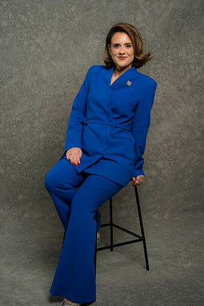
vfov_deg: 36.2
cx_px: 102
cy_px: 153
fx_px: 467
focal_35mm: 55
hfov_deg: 24.6
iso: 125
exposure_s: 1/160
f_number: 4
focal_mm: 55
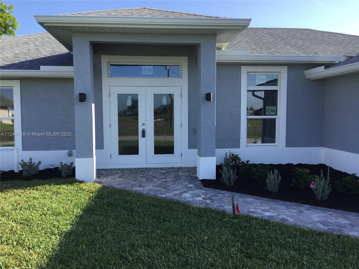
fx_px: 321
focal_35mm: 31
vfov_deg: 45.4
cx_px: 180
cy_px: 134
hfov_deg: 58.4
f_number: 2.4
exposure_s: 1/529
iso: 25
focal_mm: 3.3
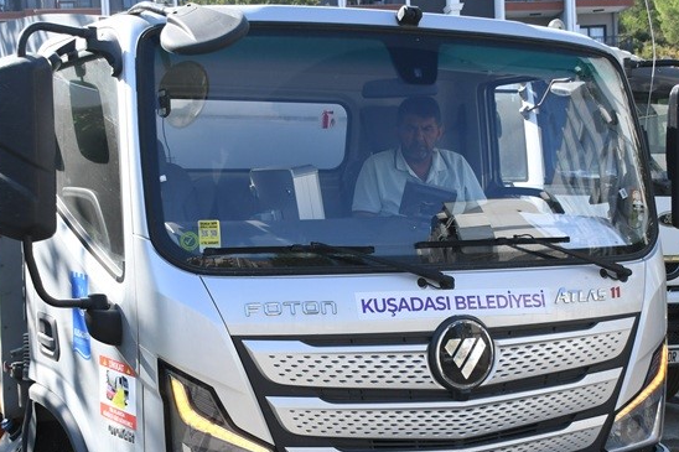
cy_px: 364
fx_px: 1263
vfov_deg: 20.1
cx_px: 334
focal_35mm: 67
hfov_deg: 30.1
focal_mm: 22
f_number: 4
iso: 560
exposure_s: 1/2000
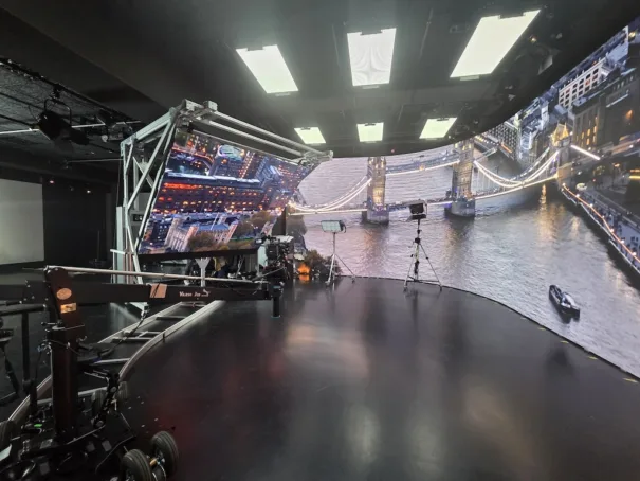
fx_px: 240
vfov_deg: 89.9
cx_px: 320
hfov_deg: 106.2
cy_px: 240
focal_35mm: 13
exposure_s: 1/50
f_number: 2.2
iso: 400
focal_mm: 2.2
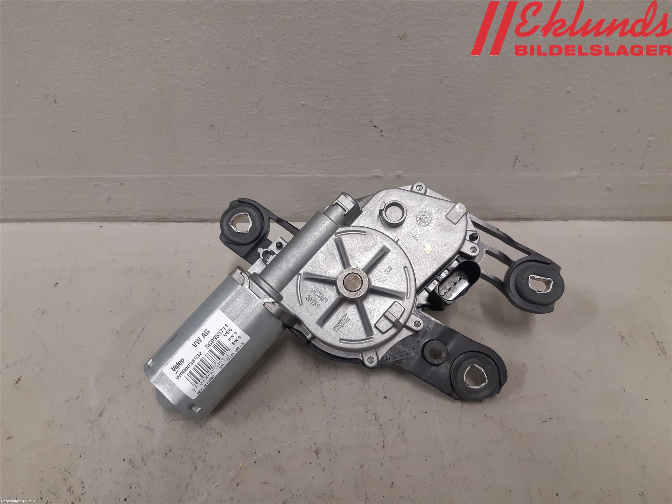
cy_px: 252
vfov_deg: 53.1
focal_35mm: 26
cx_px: 336
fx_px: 505
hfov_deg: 67.3
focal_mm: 3.93
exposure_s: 1/50
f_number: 1.7
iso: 125
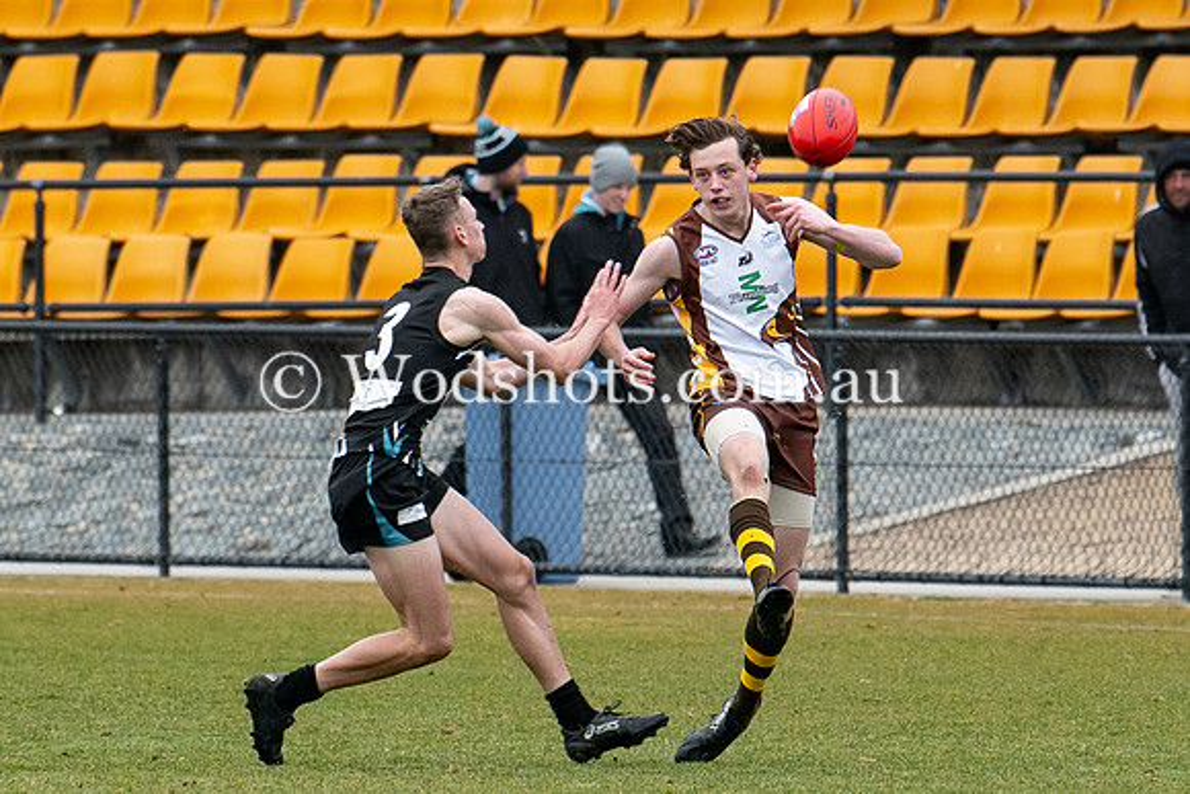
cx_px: 649
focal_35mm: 908
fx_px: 30007
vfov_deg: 1.5
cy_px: 356
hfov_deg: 2.3
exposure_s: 1/800
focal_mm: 200
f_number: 4
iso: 450
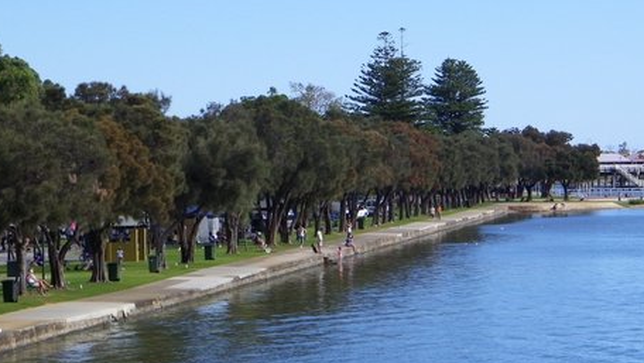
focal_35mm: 162
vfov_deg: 7.5
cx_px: 432
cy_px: 280
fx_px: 2768
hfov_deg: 13.3
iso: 100
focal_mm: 19
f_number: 9.4
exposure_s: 1/200
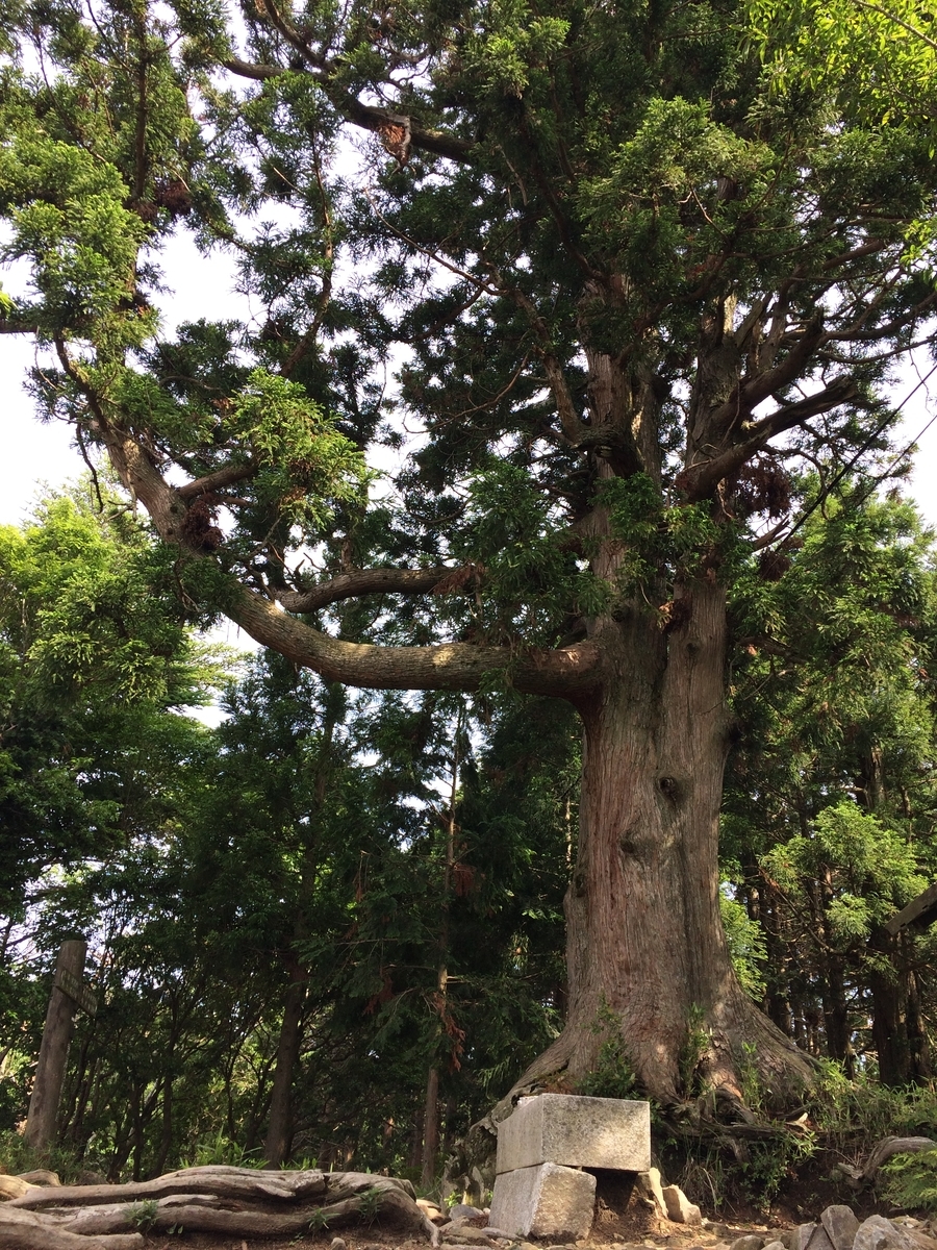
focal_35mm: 29
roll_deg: -3.5
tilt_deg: +27.2
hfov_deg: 48.2
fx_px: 1047
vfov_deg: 61.7
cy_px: 625
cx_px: 468
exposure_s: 1/402
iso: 32
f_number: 2.2
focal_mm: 4.15
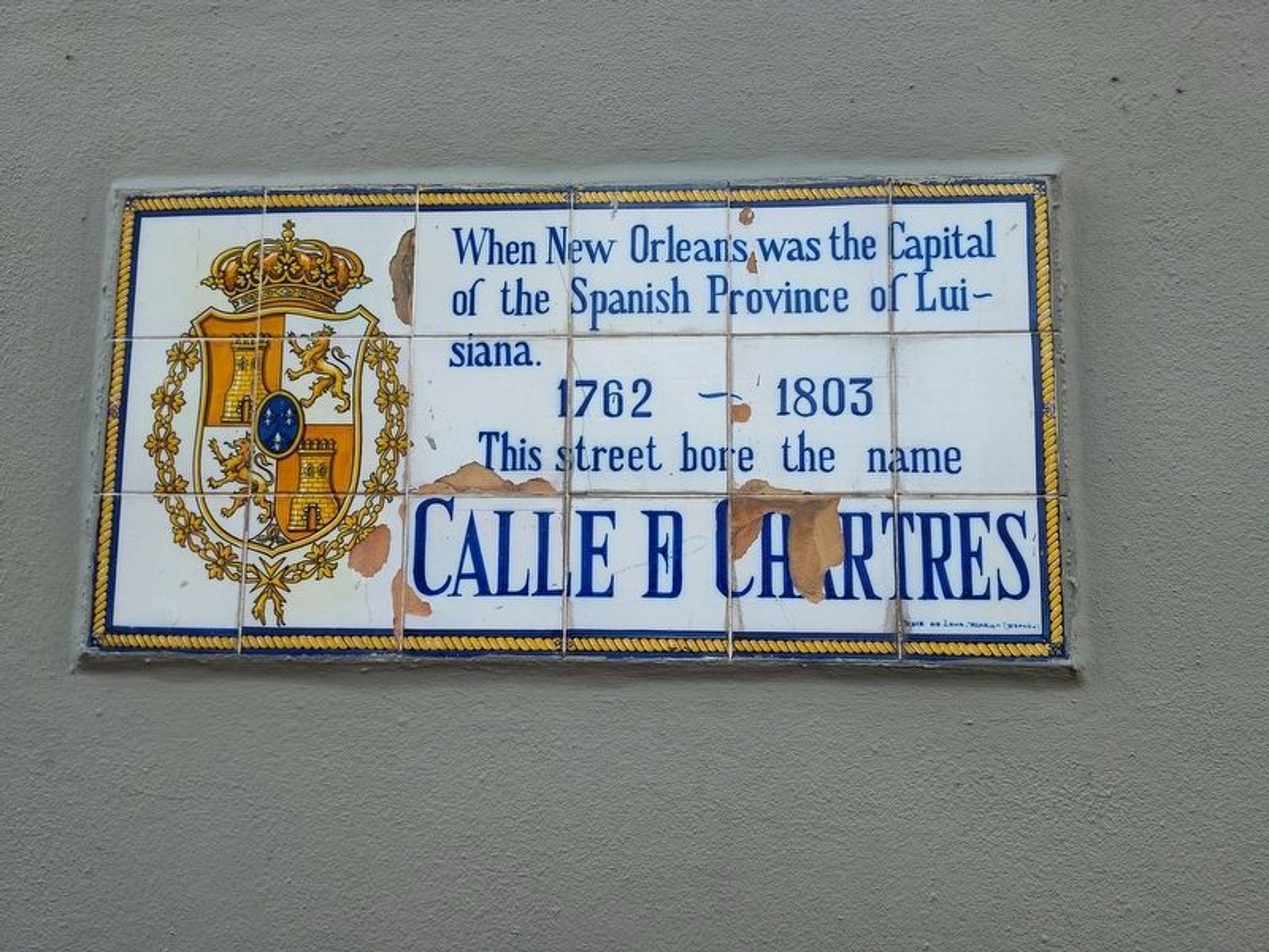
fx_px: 843
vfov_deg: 58.9
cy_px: 476
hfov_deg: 73.9
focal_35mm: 23
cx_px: 634
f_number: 1.8
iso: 100
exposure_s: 1/252
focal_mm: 5.56
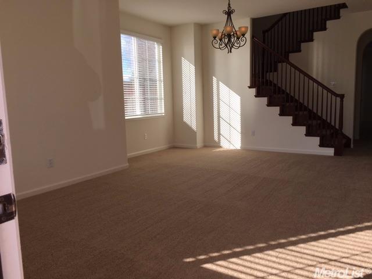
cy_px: 140
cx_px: 186
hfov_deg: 61.7
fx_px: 312
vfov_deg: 48.2
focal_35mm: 29
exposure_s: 1/358
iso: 25
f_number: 2.2
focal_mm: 4.15
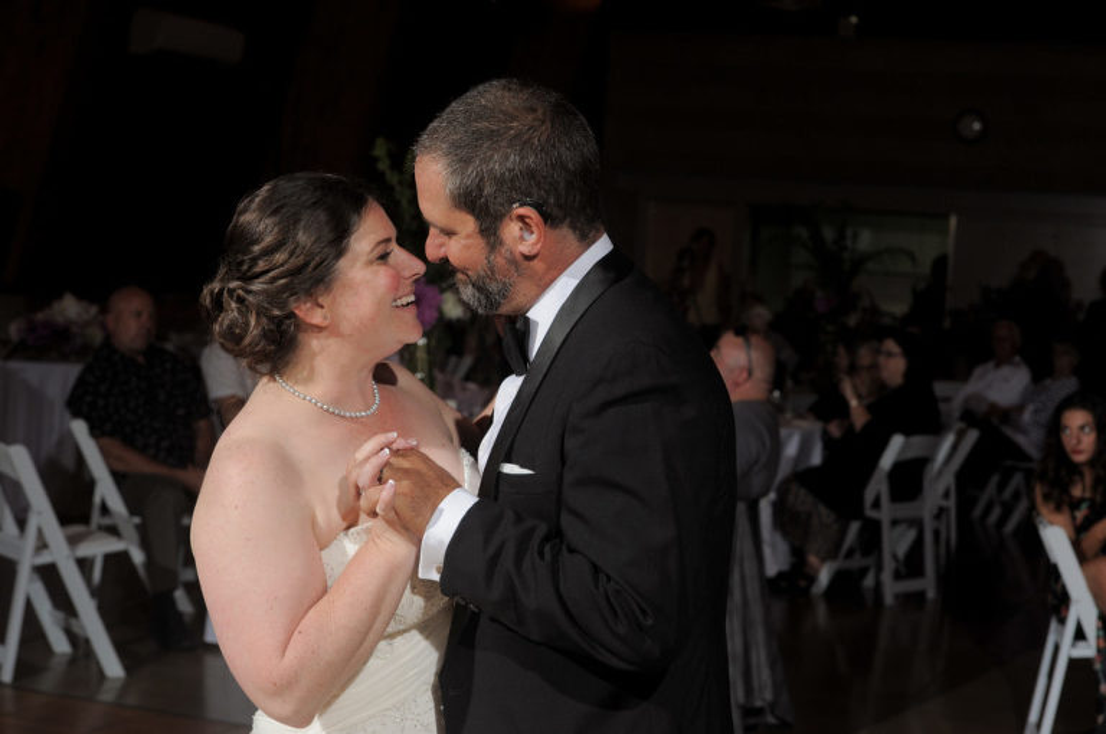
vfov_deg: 19.4
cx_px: 553
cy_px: 367
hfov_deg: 28.9
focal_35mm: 70
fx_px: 2148
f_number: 7.1
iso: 640
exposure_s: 1/160
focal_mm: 70
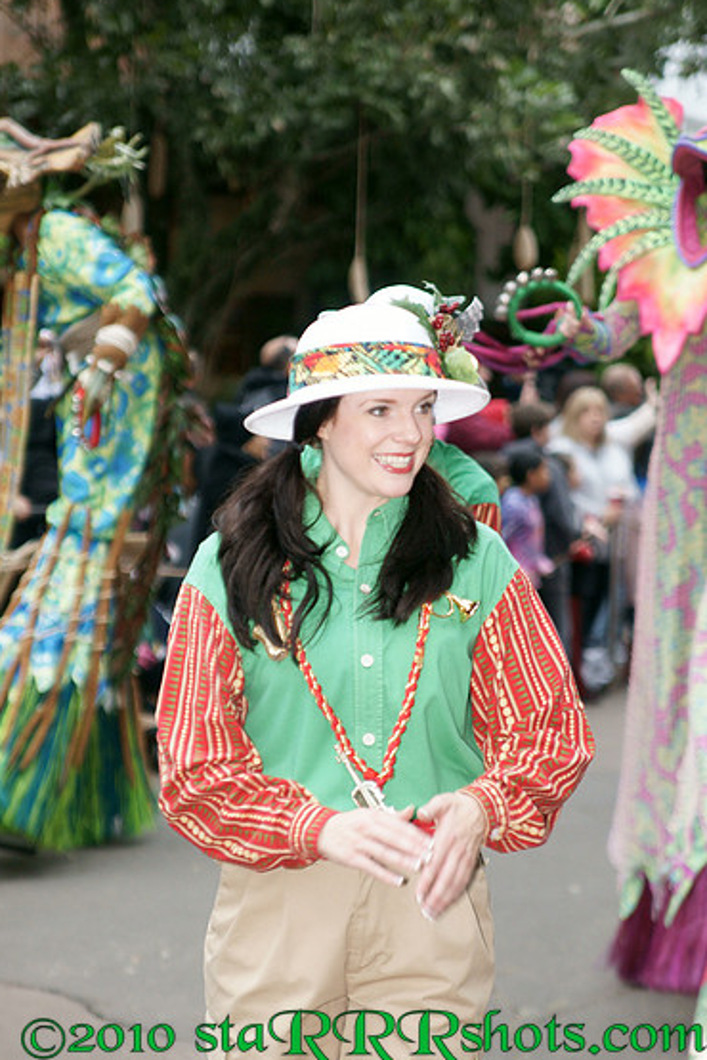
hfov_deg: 11.7
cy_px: 527
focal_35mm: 118
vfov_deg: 17.4
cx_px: 362
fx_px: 3462
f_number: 2.8
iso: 400
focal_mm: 75
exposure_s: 1/250
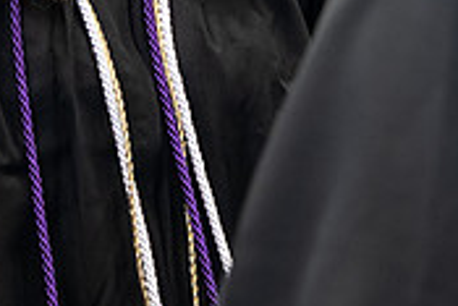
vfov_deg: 3.8
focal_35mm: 364
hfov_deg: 5.7
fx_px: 4635
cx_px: 217
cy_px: -132
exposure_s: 1/200
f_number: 3.2
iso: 2000
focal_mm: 110
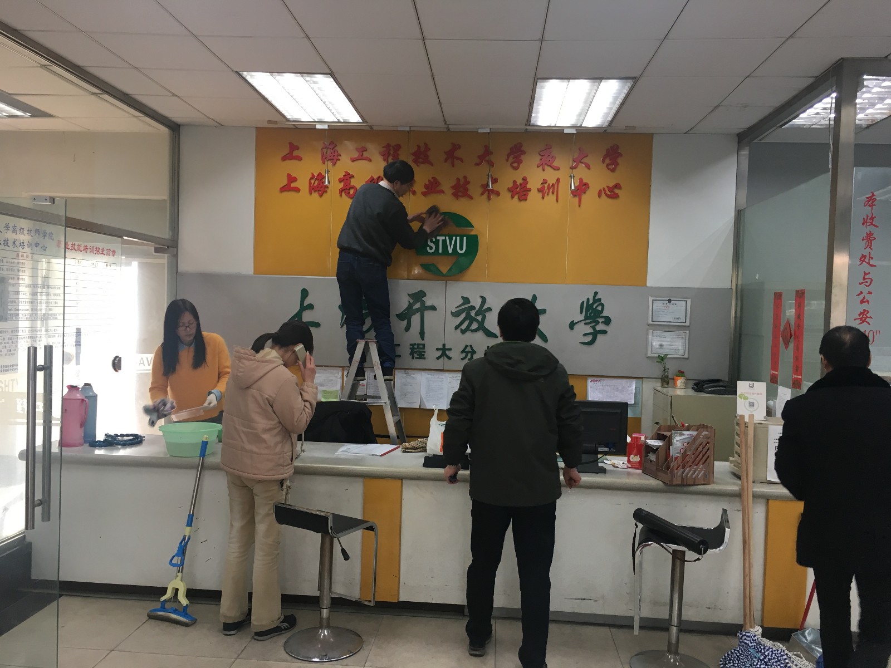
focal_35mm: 29
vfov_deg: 48.2
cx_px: 446
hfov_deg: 61.7
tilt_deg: -0.8
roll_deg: -2.5
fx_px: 746
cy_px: 334
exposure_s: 1/33
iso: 80
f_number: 2.2
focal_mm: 4.15
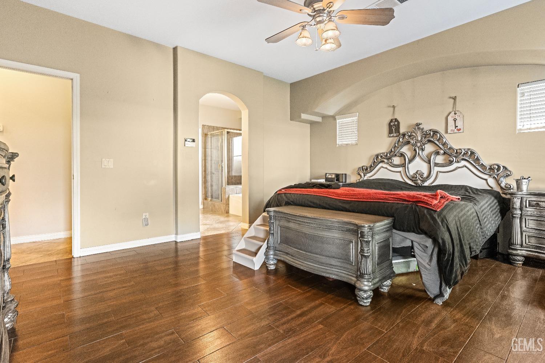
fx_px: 257
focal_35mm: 17
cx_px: 272
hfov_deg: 93.3
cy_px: 182
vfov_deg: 70.4
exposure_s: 1/6
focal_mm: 17
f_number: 7.1
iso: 500
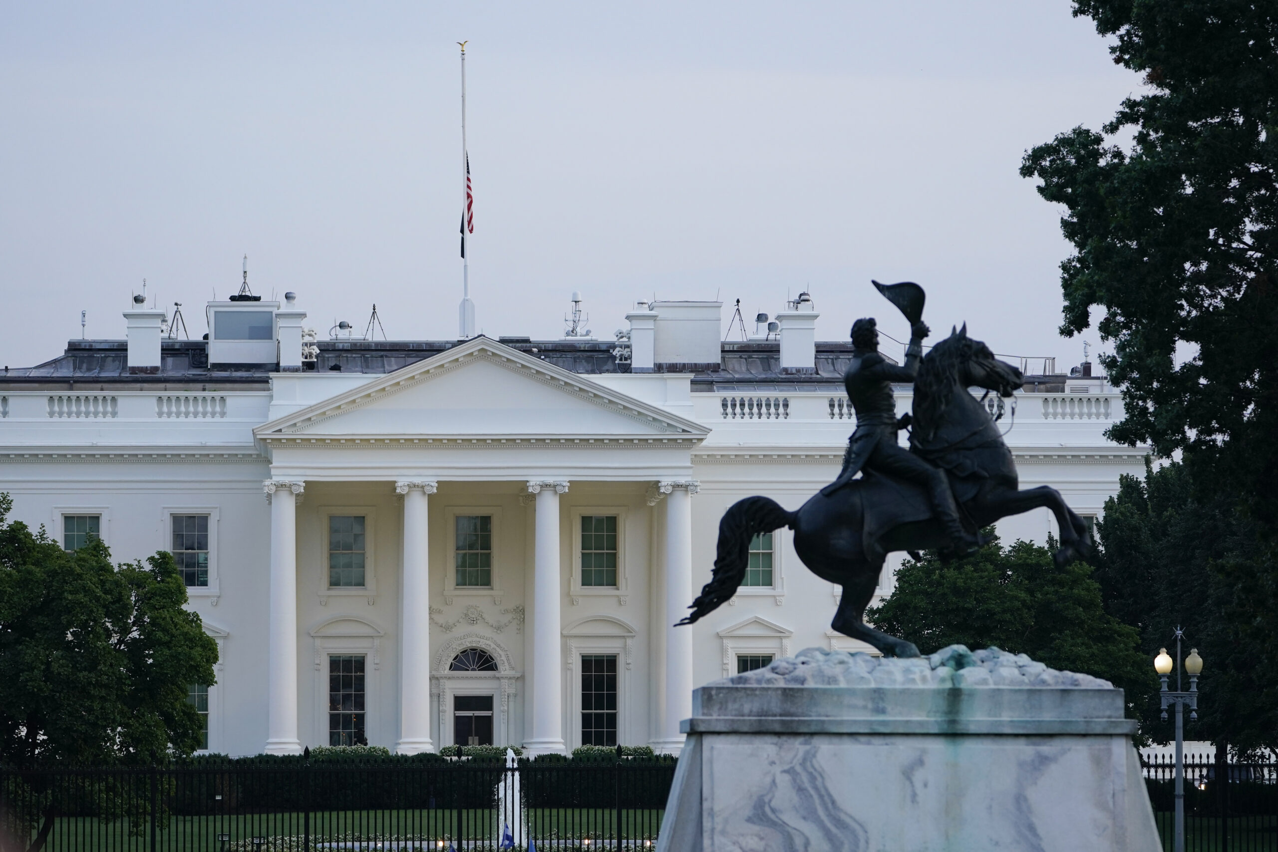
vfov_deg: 7.3
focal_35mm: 187
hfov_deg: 11.0
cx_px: 639
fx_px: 6638
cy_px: 426
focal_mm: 187
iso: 1250
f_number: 5.6
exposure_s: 1/320
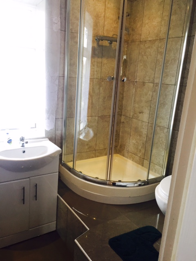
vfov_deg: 61.7
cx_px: 98
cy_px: 130
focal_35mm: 29
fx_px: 219
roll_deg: -4.0
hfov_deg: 48.2
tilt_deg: -11.2
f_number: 2.2
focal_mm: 4.15
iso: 40
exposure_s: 1/33
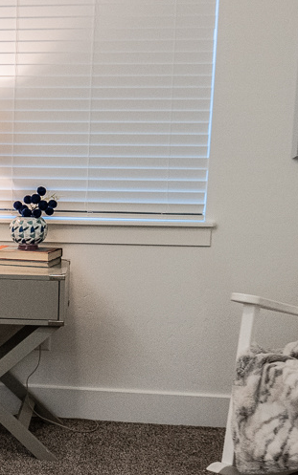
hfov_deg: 16.6
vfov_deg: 27.8
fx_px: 961
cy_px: 275
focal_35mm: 74
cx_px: -99
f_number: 4
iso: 3200
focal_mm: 21
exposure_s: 1/320
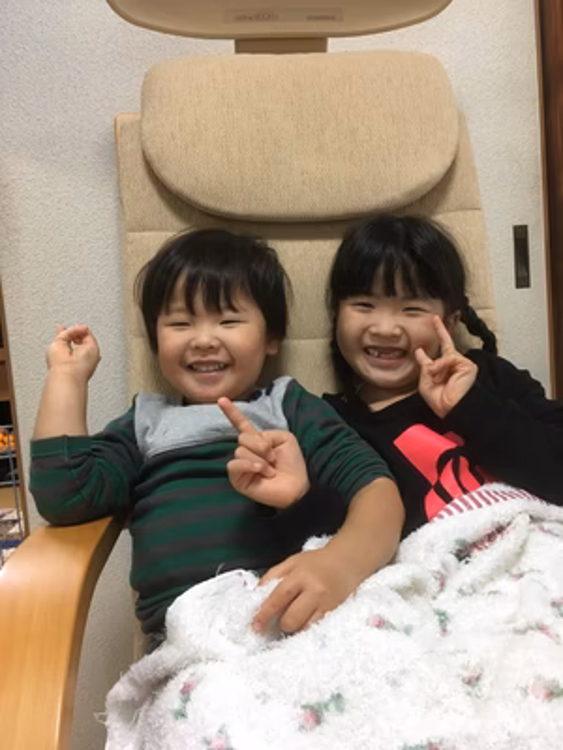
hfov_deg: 48.2
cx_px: 282
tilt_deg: -4.4
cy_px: 375
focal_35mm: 29
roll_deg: +4.8
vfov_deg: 61.7
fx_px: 629
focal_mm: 4.15
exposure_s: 1/30
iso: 125
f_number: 2.2
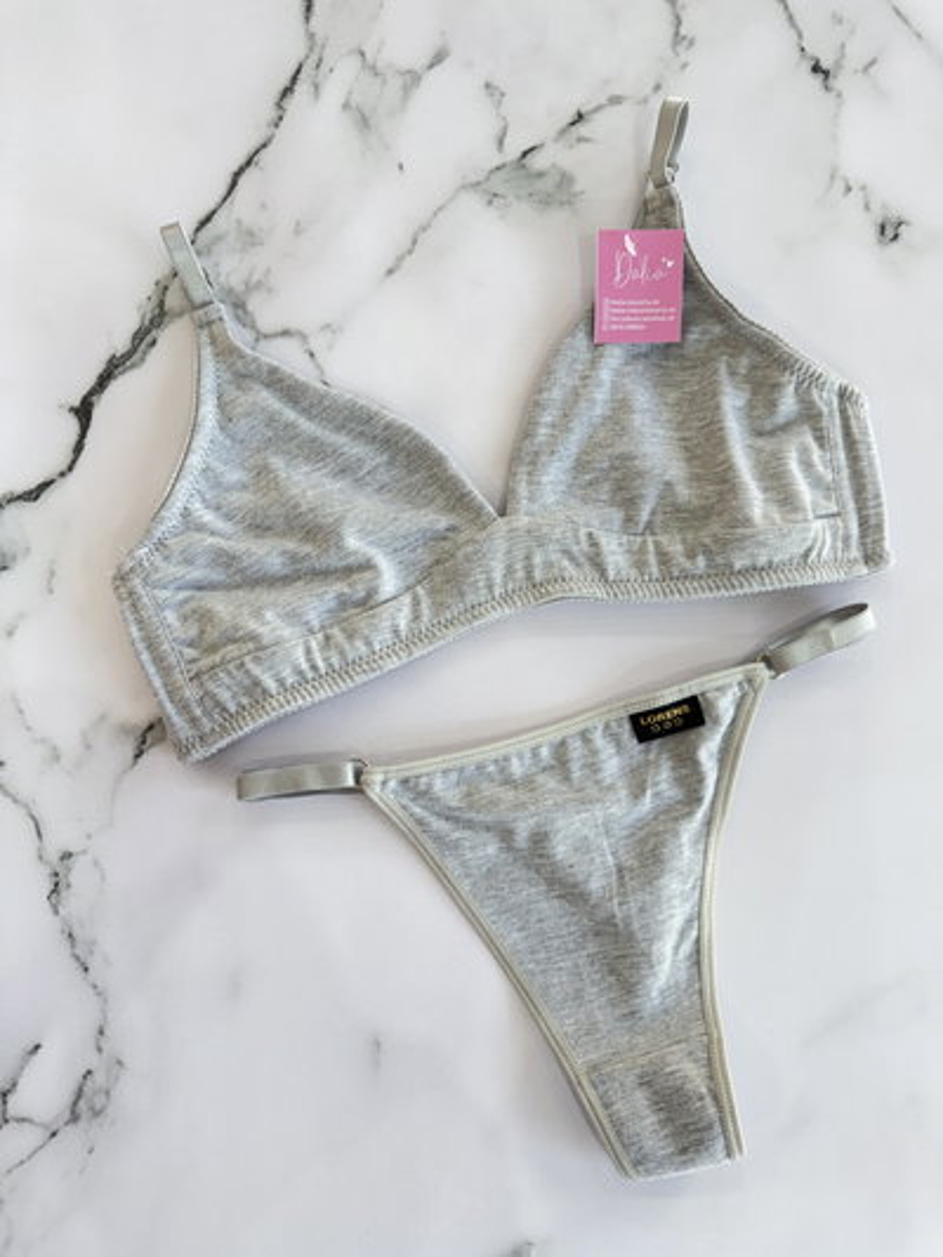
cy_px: 628
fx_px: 871
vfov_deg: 71.6
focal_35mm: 24
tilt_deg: -86.0
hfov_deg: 56.8
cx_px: 472
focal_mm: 6.76
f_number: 1.78
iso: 80
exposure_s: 1/100
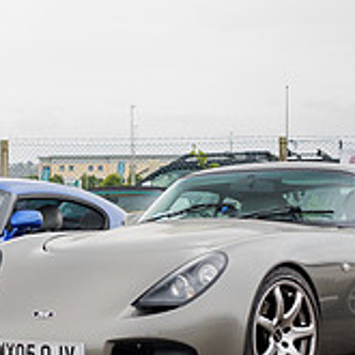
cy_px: 219
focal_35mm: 121
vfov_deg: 14.4
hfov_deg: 14.3
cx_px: 43
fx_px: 1404
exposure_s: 1/320
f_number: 3.5
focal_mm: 16
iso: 160
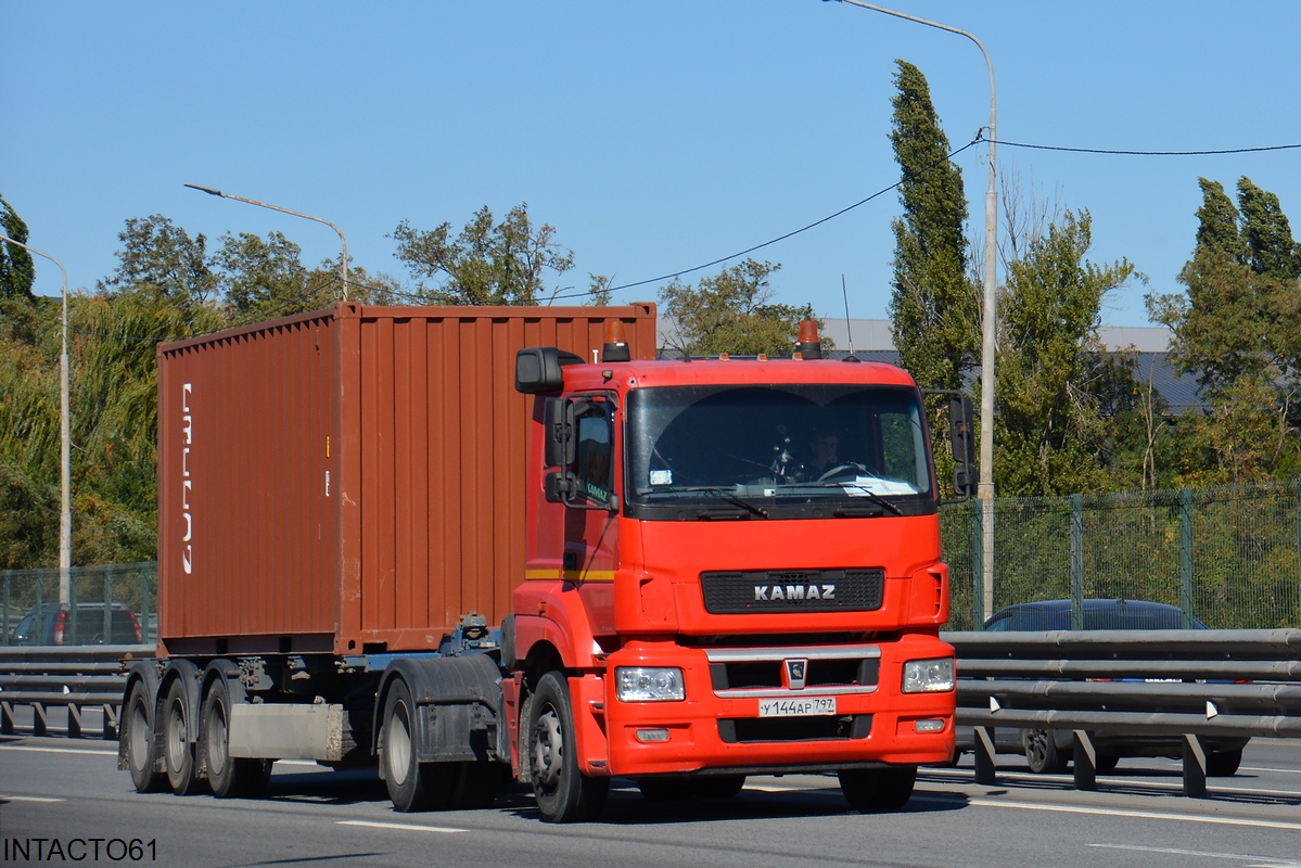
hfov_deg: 15.2
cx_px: 650
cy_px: 434
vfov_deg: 10.2
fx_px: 4880
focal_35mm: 135
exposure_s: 1/1600
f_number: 7.1
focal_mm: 90
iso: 400
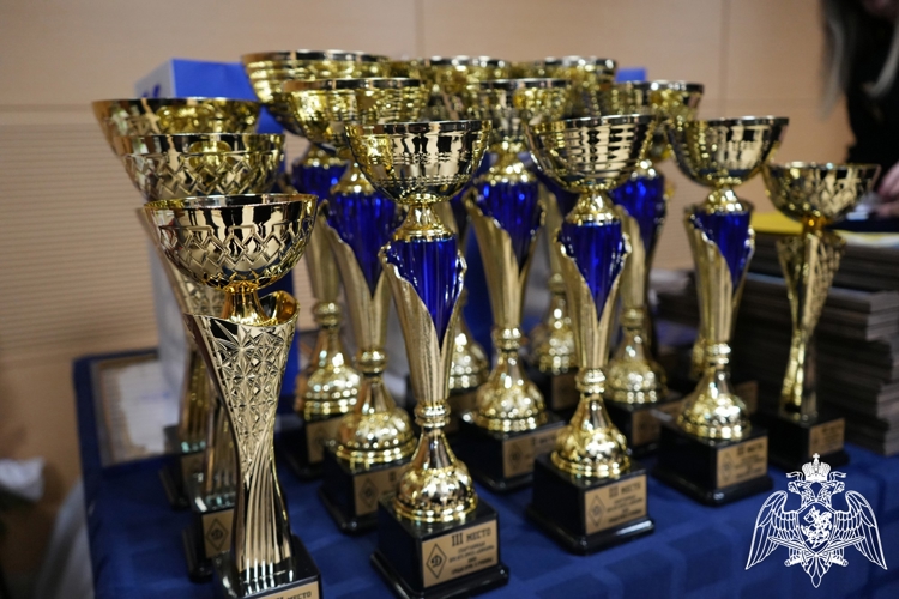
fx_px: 699
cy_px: 300
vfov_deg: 46.4
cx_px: 450
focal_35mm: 28
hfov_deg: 65.5
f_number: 3.5
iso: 4000
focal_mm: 28
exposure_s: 1/200
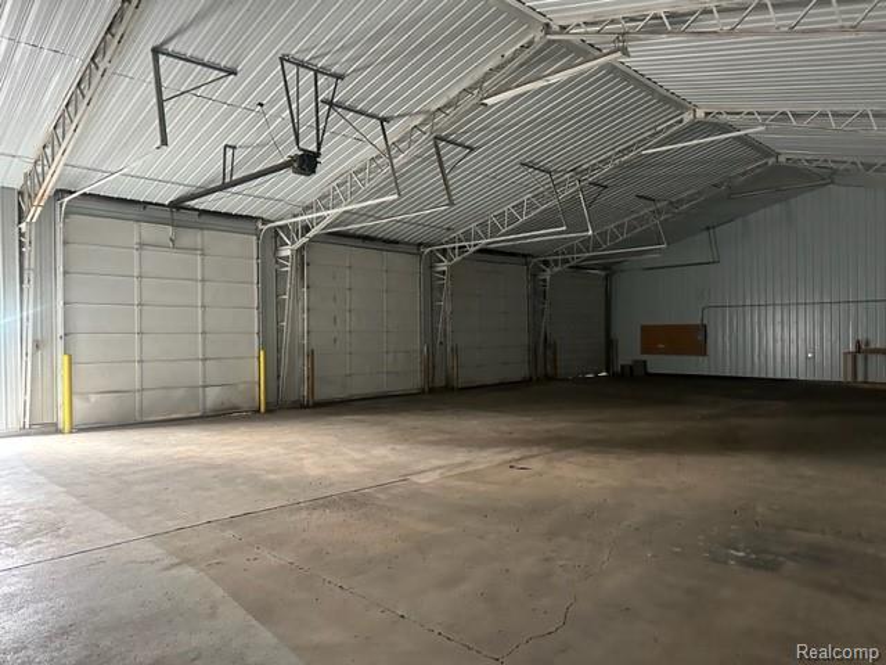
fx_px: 614
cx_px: 443
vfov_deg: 56.8
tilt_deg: +1.2
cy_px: 332
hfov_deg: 71.6
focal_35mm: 24
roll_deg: +0.7
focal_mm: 6.86
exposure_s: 1/49
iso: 1000
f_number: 1.78
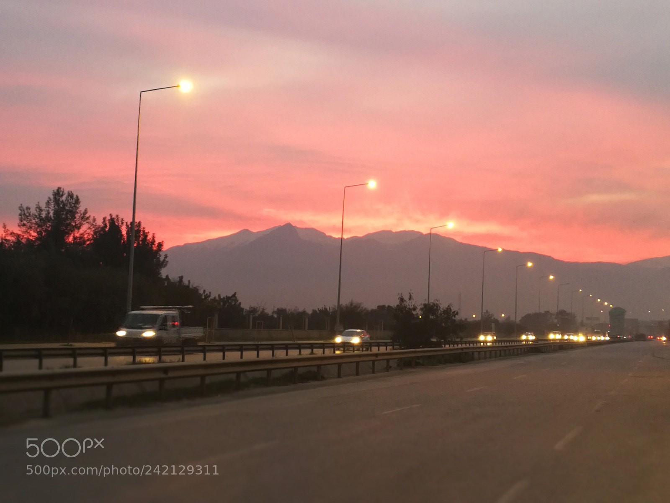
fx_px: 1045
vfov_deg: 27.0
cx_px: 335
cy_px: 252
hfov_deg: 35.5
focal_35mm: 54
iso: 400
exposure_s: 1/33.3
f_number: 4
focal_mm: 3.95
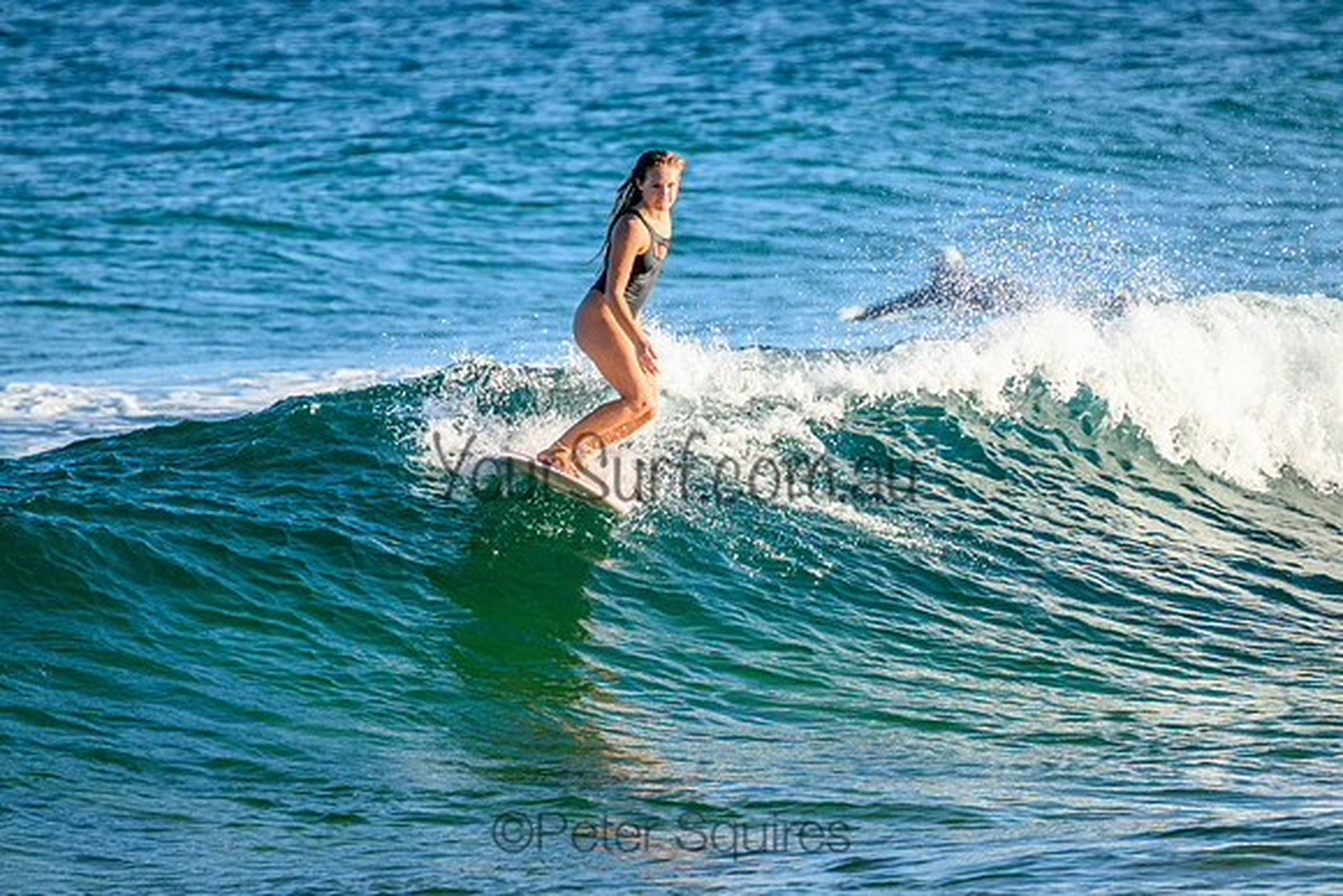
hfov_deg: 2.6
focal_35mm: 800
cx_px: 672
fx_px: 29850
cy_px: 448
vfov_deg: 1.7
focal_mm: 800
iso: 2000
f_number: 11
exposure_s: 1/2000
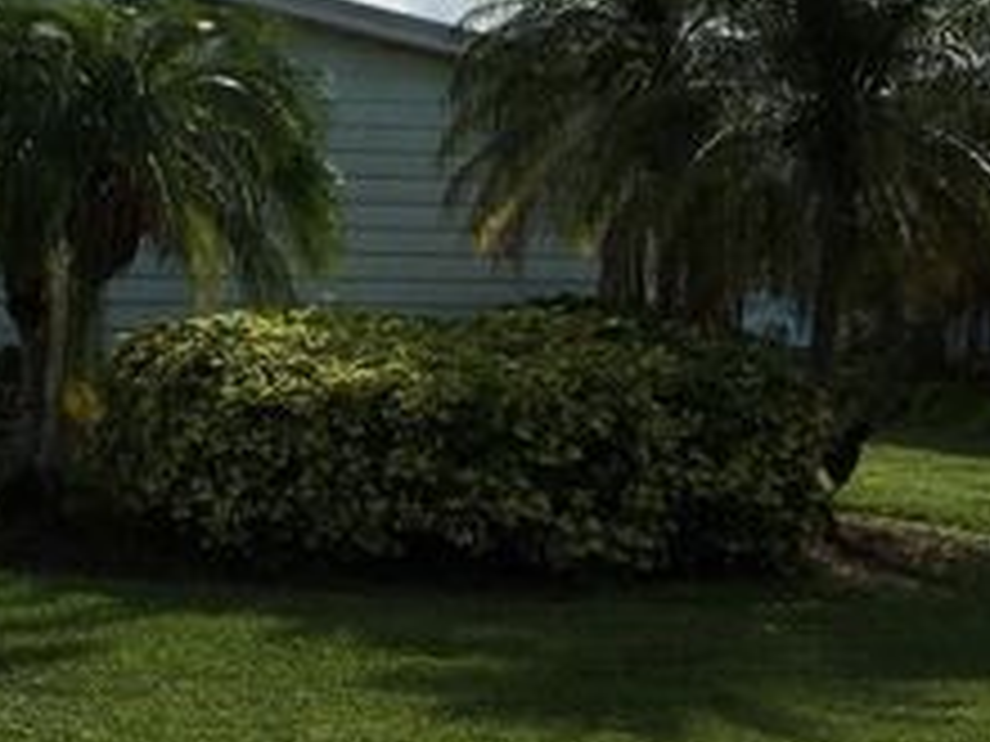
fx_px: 1888
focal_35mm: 66
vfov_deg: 22.0
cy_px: 182
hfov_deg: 27.8
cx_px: 14
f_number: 2.2
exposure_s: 1/4808
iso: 25
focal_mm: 4.15
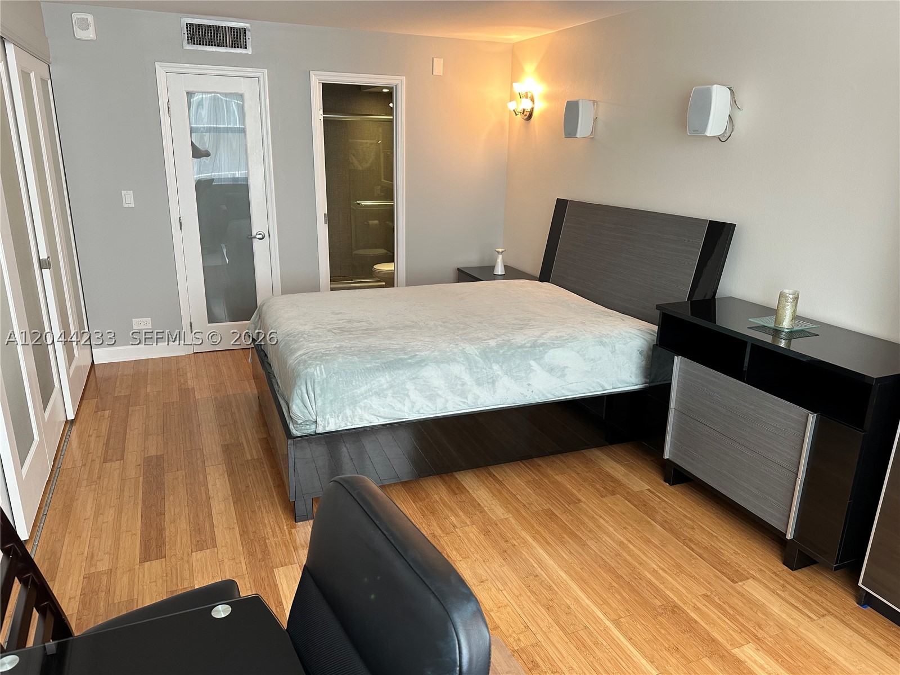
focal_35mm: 24
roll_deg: -1.5
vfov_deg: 56.8
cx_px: 450
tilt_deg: -17.0
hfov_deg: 71.6
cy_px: 338
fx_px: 624
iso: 200
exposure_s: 1/60
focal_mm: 6.86
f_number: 1.78
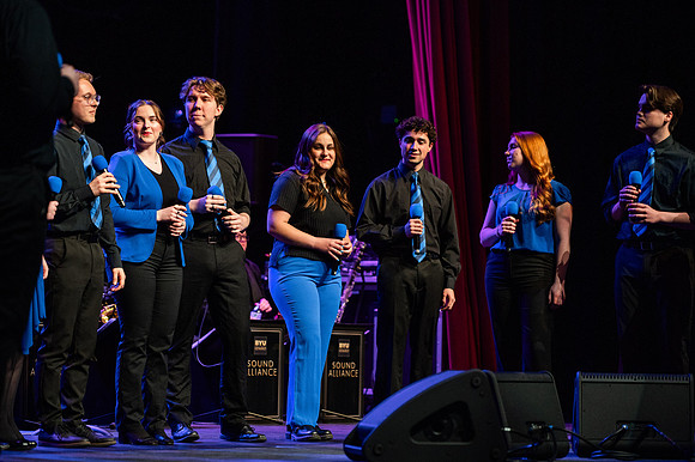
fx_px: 2354
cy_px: 231
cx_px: 348
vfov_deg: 11.2
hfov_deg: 16.8
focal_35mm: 122
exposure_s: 1/500
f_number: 2.8
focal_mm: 122
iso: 3200
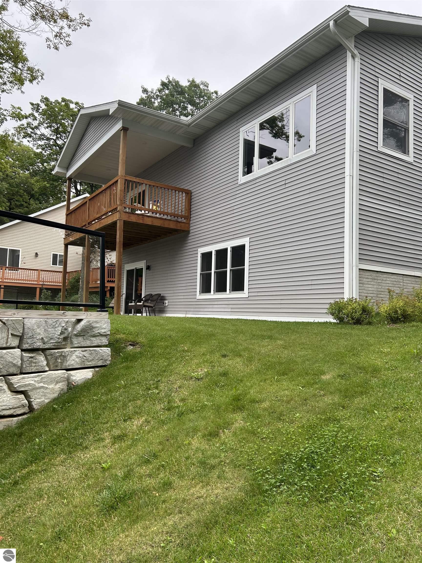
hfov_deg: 53.1
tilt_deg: +5.3
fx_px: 423
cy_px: 282
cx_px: 211
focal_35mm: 26
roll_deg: -2.5
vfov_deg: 67.3
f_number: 1.5
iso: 40
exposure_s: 1/277
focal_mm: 5.7
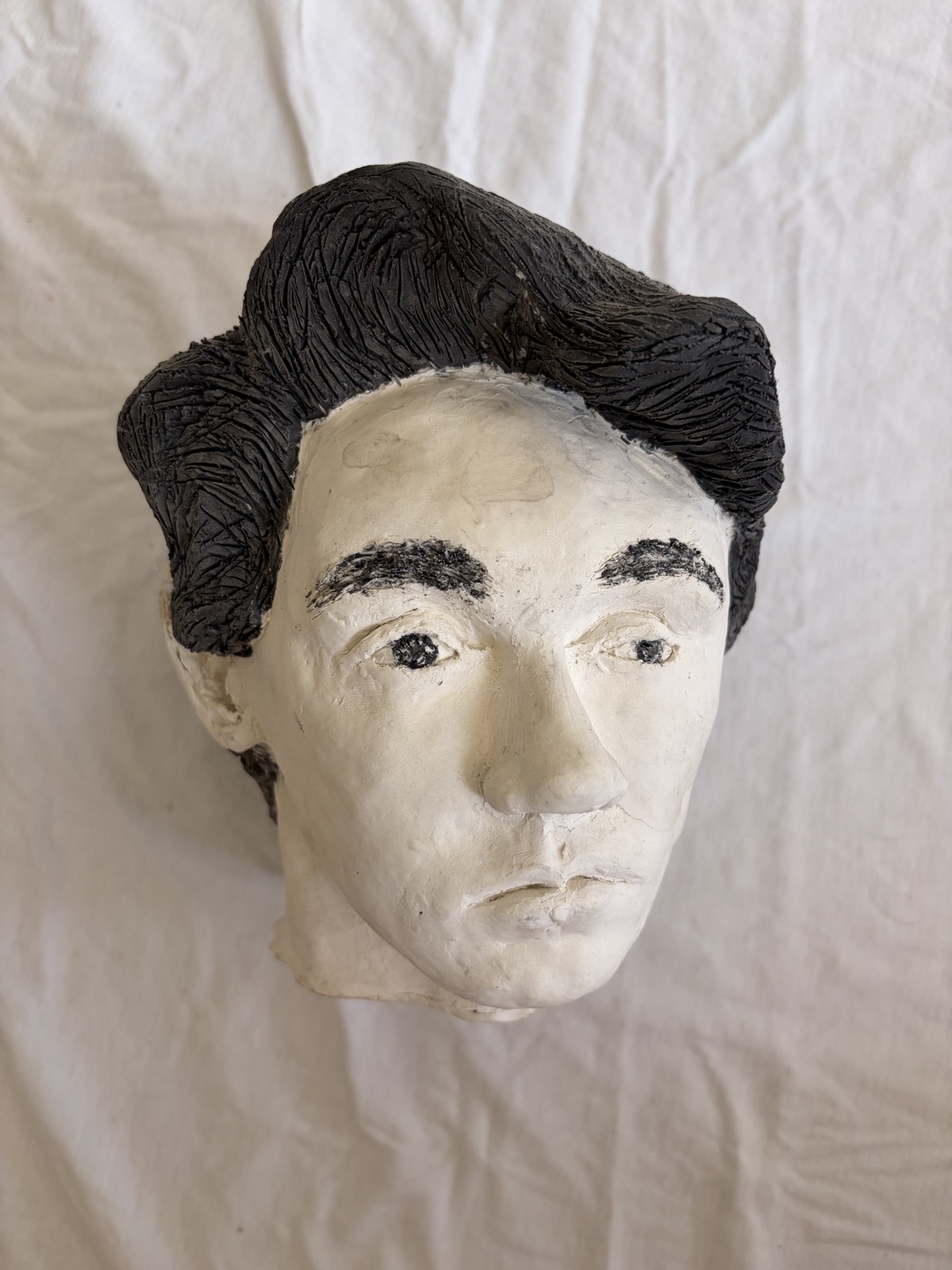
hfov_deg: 53.1
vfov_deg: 67.3
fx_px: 953
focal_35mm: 26
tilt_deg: -85.4
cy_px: 635
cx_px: 476
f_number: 1.6
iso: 50
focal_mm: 5.96
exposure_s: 1/121
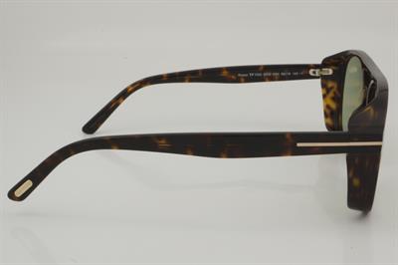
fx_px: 828
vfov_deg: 18.2
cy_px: 132
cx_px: 199
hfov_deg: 27.0
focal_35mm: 75
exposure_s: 1/3
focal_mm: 50
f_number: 32
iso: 100
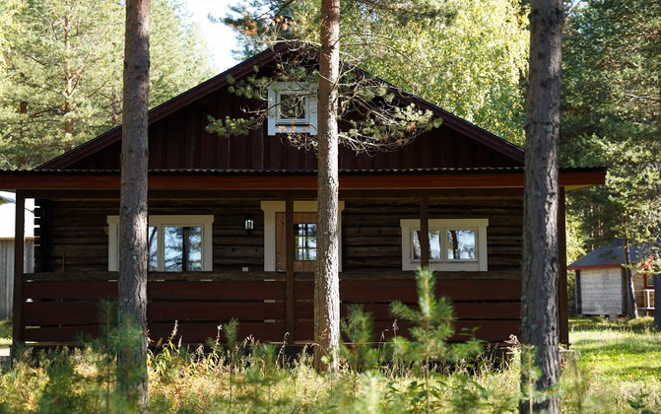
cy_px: 156
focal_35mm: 85
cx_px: 302
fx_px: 1532
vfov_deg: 15.4
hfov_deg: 24.3
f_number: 2.8
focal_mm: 70
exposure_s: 1/160
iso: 100
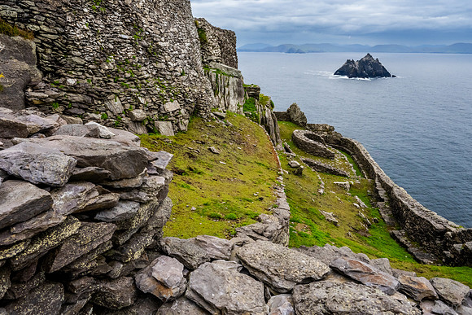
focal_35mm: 25
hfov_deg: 71.0
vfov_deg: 50.9
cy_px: 158
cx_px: 236
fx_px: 331
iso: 1250
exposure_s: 1/125
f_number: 22
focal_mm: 24
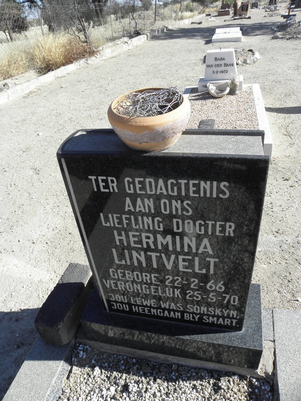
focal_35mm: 27
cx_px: 150
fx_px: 313
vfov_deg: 65.3
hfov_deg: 51.4
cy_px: 200
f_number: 5.6
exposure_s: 1/200
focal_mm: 4.83
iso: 64
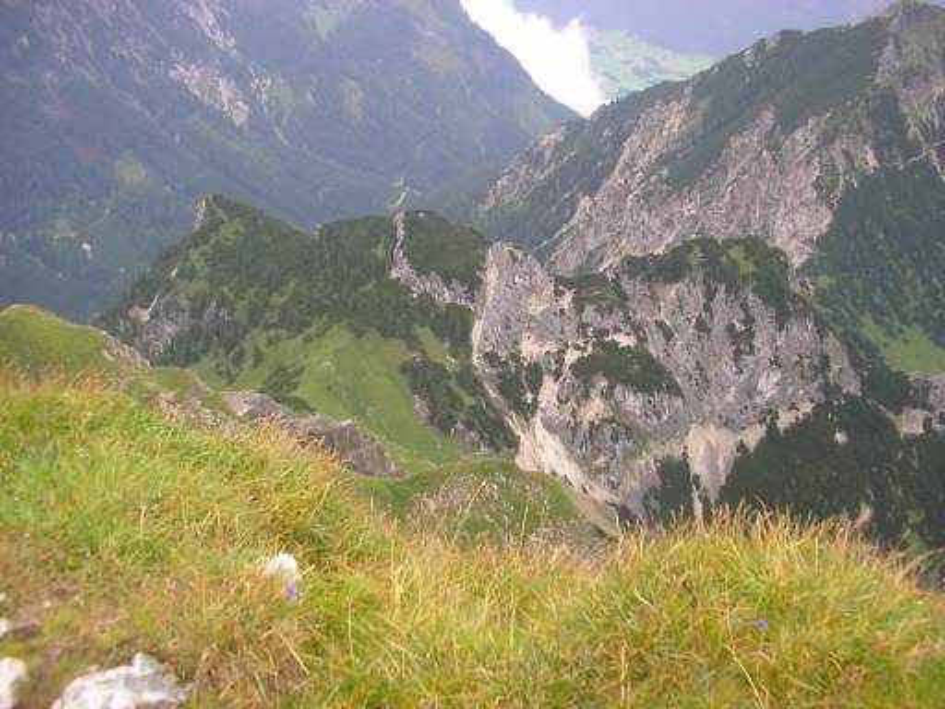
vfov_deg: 37.7
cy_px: 354
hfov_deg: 49.0
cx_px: 472
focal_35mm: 38
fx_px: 1037
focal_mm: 5.8
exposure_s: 1/120
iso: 50
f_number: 2.9
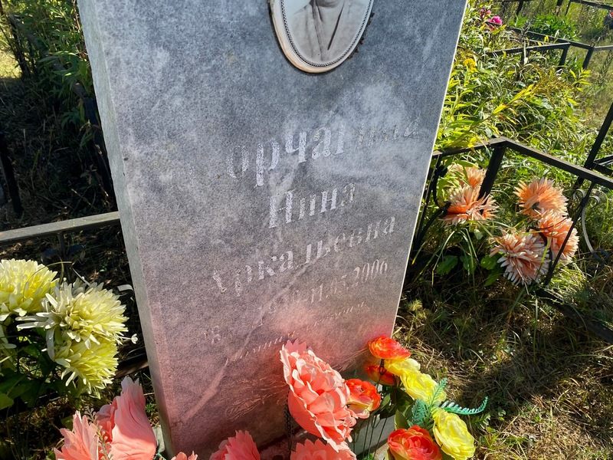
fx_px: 460
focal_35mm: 26
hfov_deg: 67.3
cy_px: 230
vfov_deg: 53.1
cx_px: 306
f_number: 1.8
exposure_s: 1/1258
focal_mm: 4.25
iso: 32
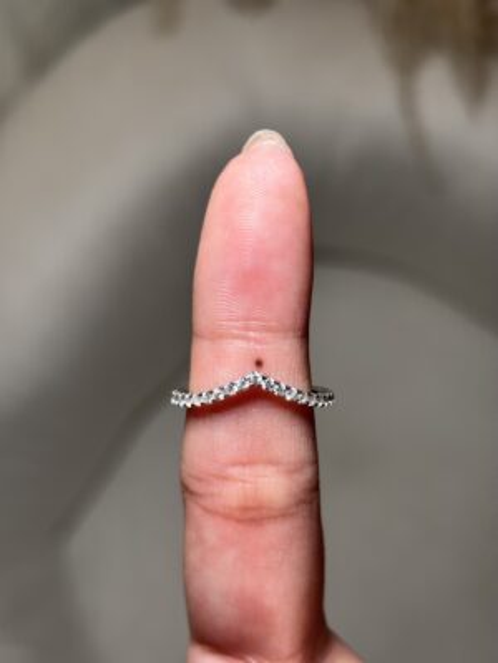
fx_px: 997
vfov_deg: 36.8
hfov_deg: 28.0
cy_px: 332
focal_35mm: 52
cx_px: 249
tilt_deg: -66.7
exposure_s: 1/83
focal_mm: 5.96
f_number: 1.6
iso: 50
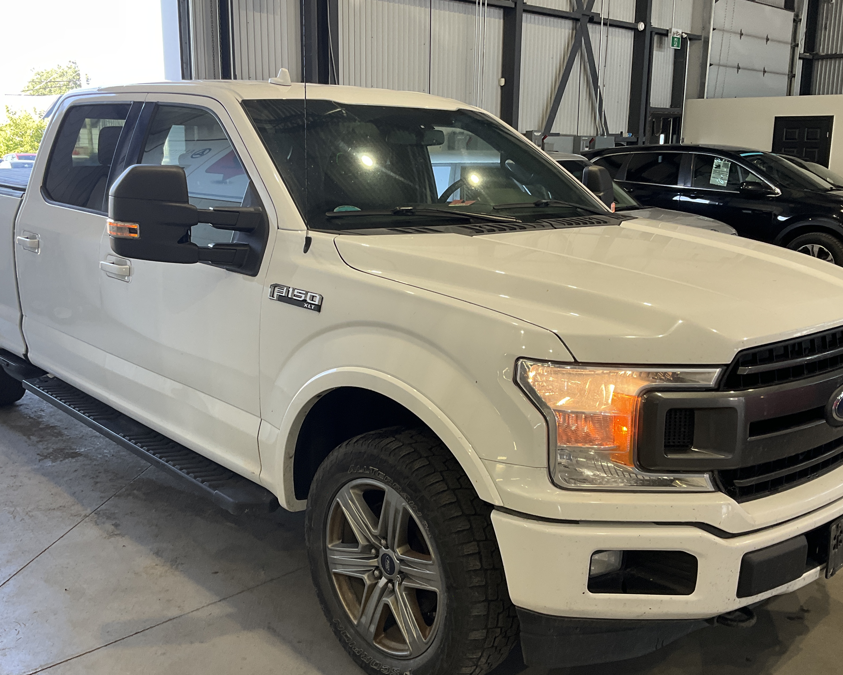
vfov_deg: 41.1
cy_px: 349
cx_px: 402
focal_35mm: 36
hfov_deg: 50.3
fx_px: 898
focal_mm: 3
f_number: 1.8
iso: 64
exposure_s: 1/120
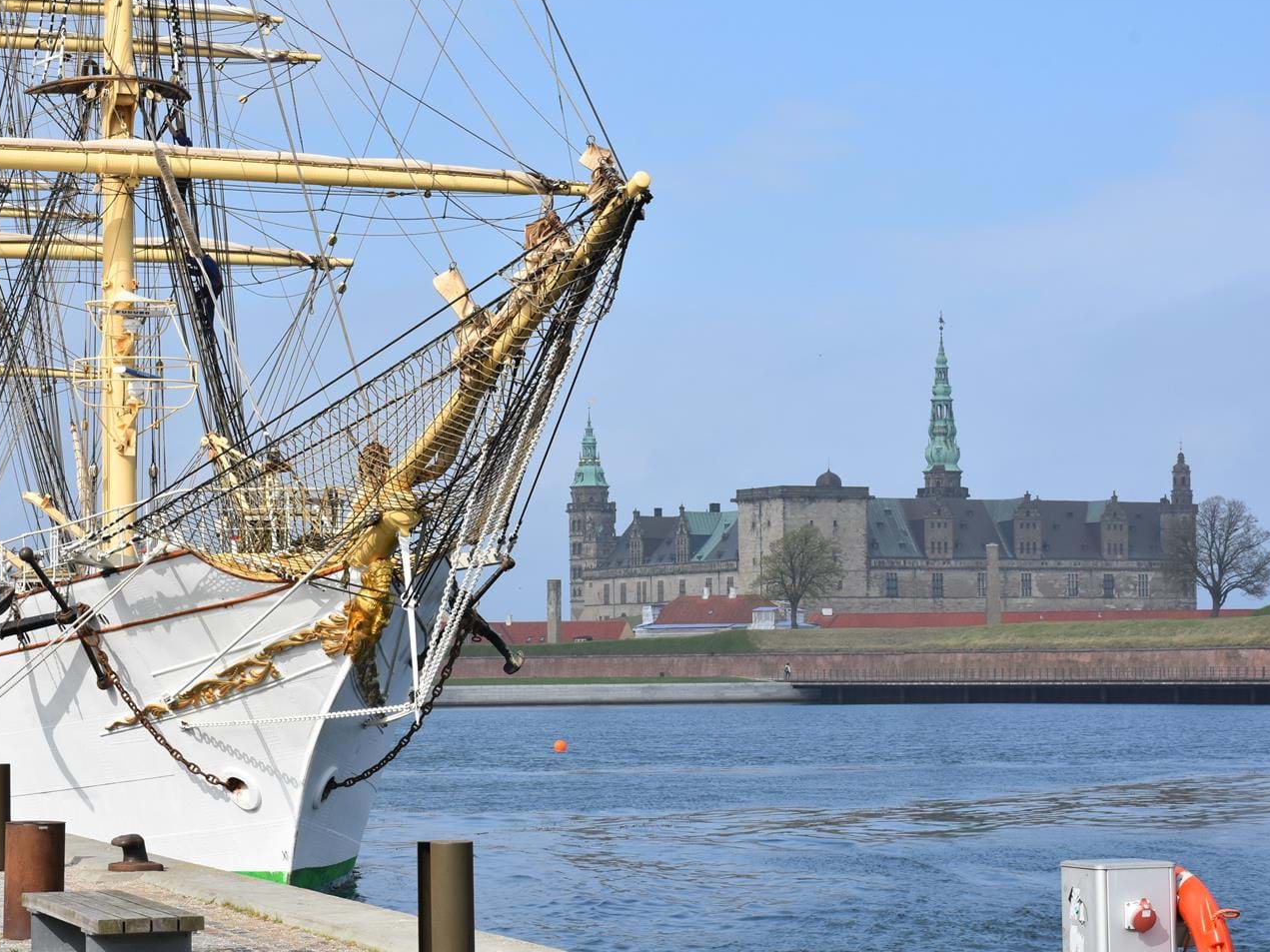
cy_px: 473
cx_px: 577
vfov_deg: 17.4
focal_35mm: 85
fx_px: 3118
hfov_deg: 23.0
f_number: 13
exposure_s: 1/640
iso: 400
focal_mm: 52
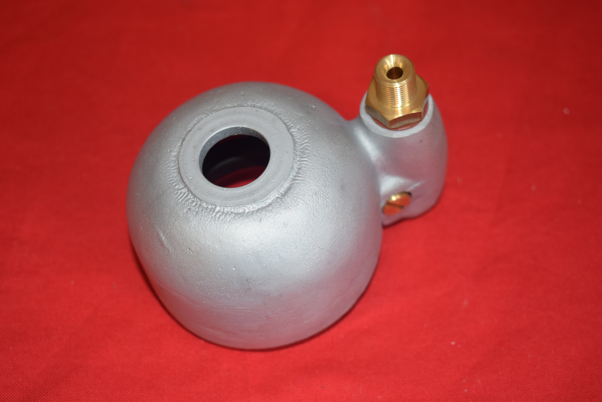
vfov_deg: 21.6
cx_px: 301
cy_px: 201
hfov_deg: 31.9
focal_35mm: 63
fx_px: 1054
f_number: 5
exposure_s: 1/40
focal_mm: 42
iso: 320
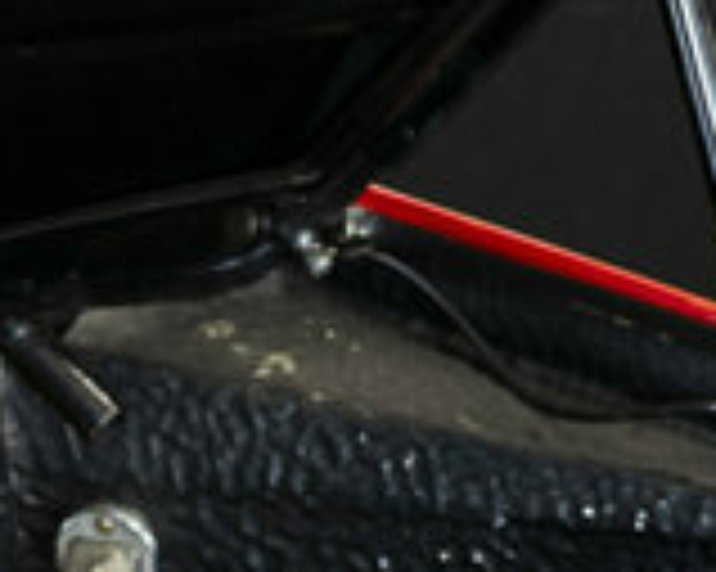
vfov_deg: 6.0
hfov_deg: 7.7
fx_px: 5252
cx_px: -90
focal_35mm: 248
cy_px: 1324
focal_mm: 35
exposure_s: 1/2
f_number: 7.1
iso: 250
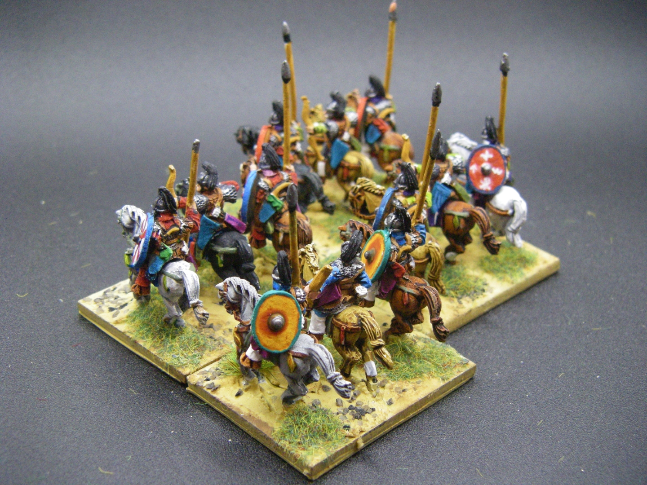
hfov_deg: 31.2
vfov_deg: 23.7
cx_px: 324
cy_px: 242
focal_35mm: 62
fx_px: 1159
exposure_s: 1/60
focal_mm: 10.3
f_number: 3.8
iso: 500
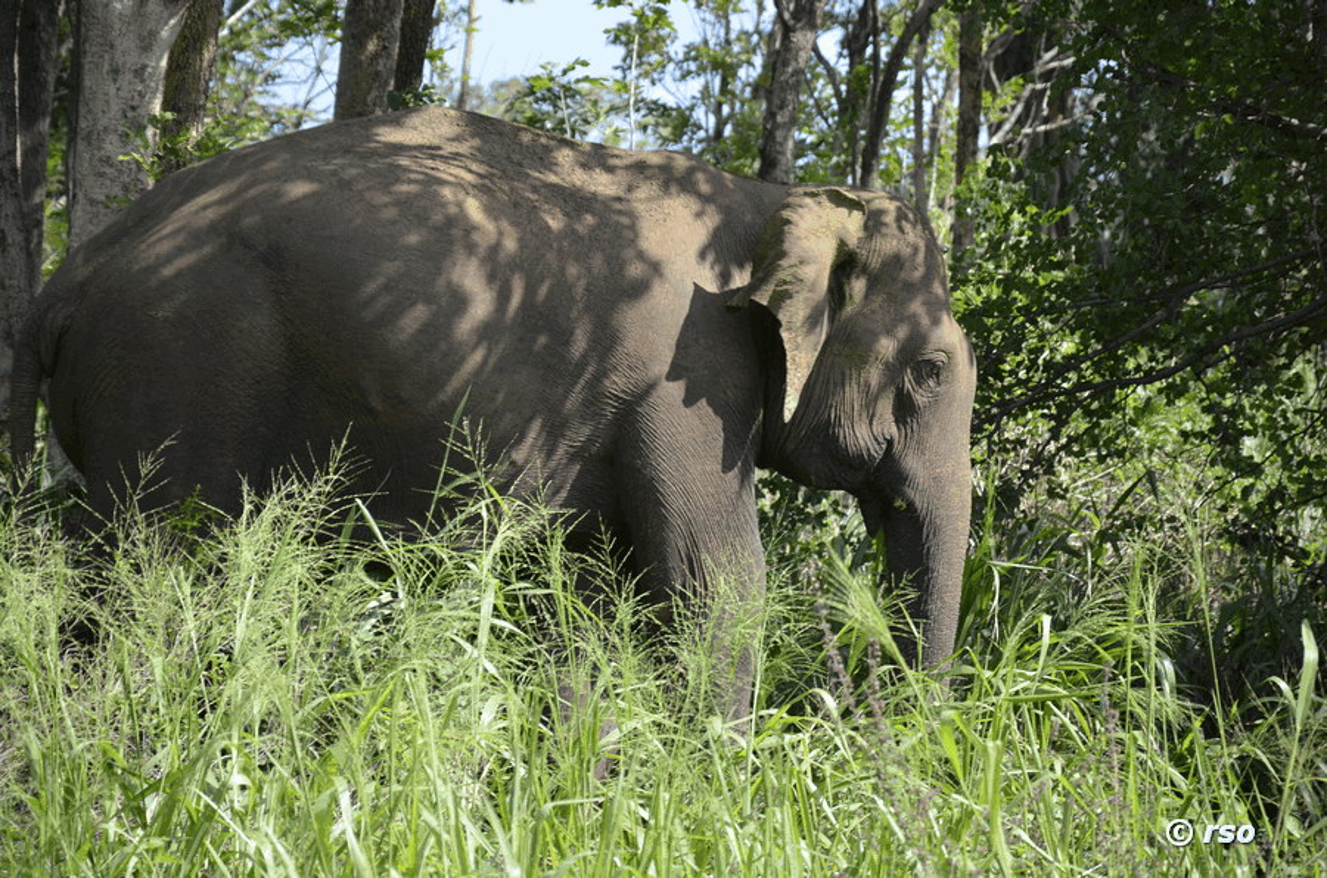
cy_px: 439
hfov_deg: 13.1
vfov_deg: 8.7
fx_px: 5793
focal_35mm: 158
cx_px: 664
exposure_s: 1/400
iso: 250
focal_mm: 105
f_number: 5.6
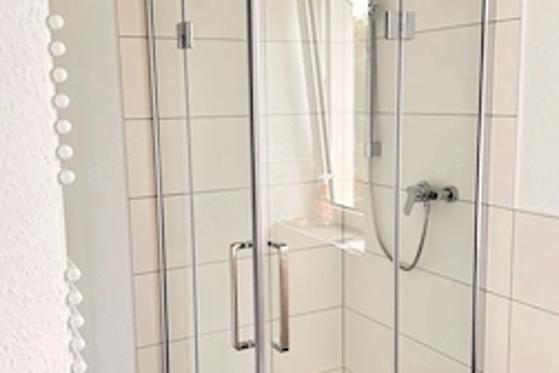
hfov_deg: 45.4
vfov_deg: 31.2
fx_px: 668
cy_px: 209
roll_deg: -0.2
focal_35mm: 43
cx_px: 297
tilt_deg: -8.1
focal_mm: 5.7
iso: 125
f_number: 1.5
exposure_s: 1/86
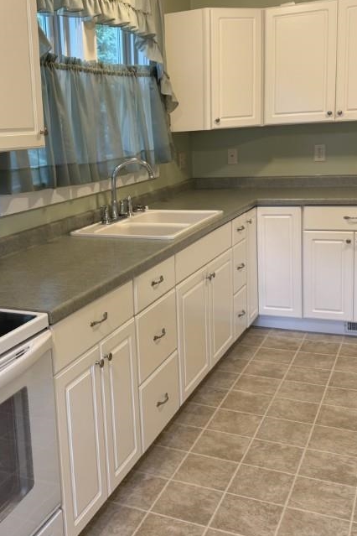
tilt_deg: -11.7
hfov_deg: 32.8
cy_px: 245
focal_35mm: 40
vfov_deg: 48.4
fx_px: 595
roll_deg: +3.7
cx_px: 94
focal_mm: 6.76
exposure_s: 1/60
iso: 160
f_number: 1.78
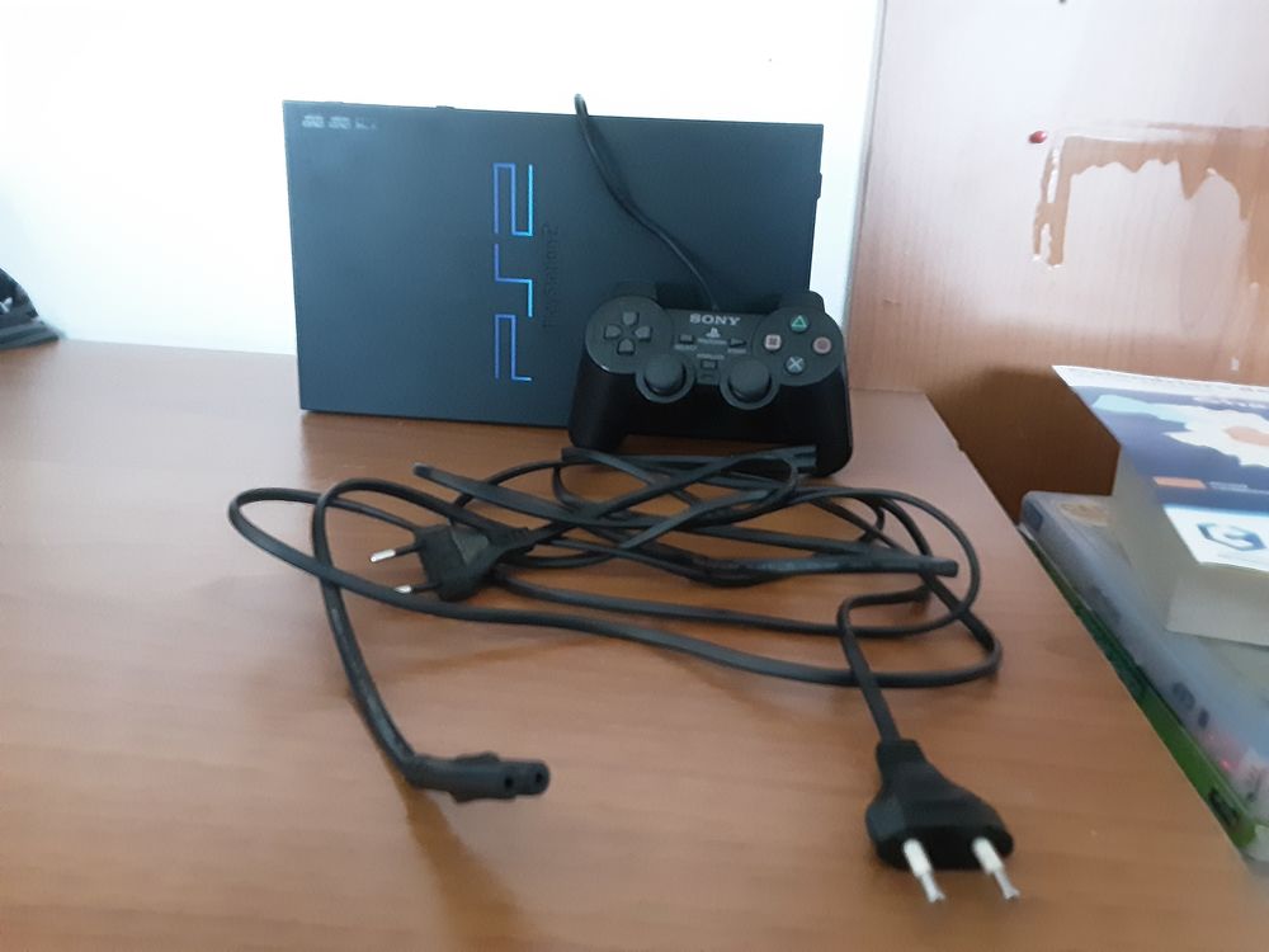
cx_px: 634
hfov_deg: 63.4
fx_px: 1026
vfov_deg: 49.7
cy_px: 476
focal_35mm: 28
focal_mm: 2.9
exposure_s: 1/17
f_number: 1.9
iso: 800
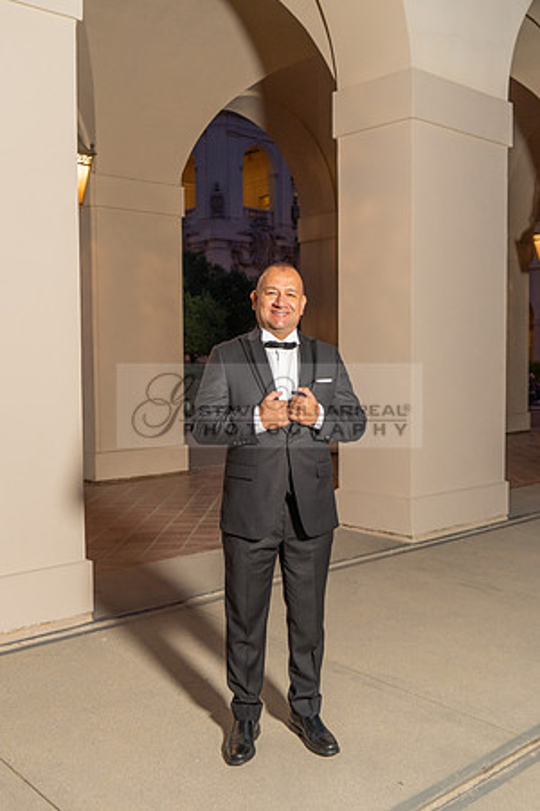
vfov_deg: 51.1
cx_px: 269
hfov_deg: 35.4
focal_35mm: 38
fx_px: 846
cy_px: 410
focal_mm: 24
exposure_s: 1/80
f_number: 3.5
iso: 500
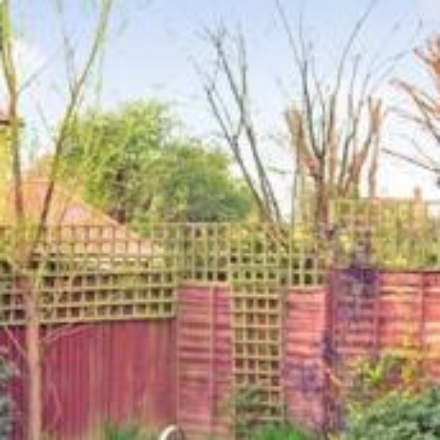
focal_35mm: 97
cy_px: 265
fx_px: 1395
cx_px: 228
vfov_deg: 17.9
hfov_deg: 17.9
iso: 400
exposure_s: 1/160
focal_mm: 20
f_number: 6.3
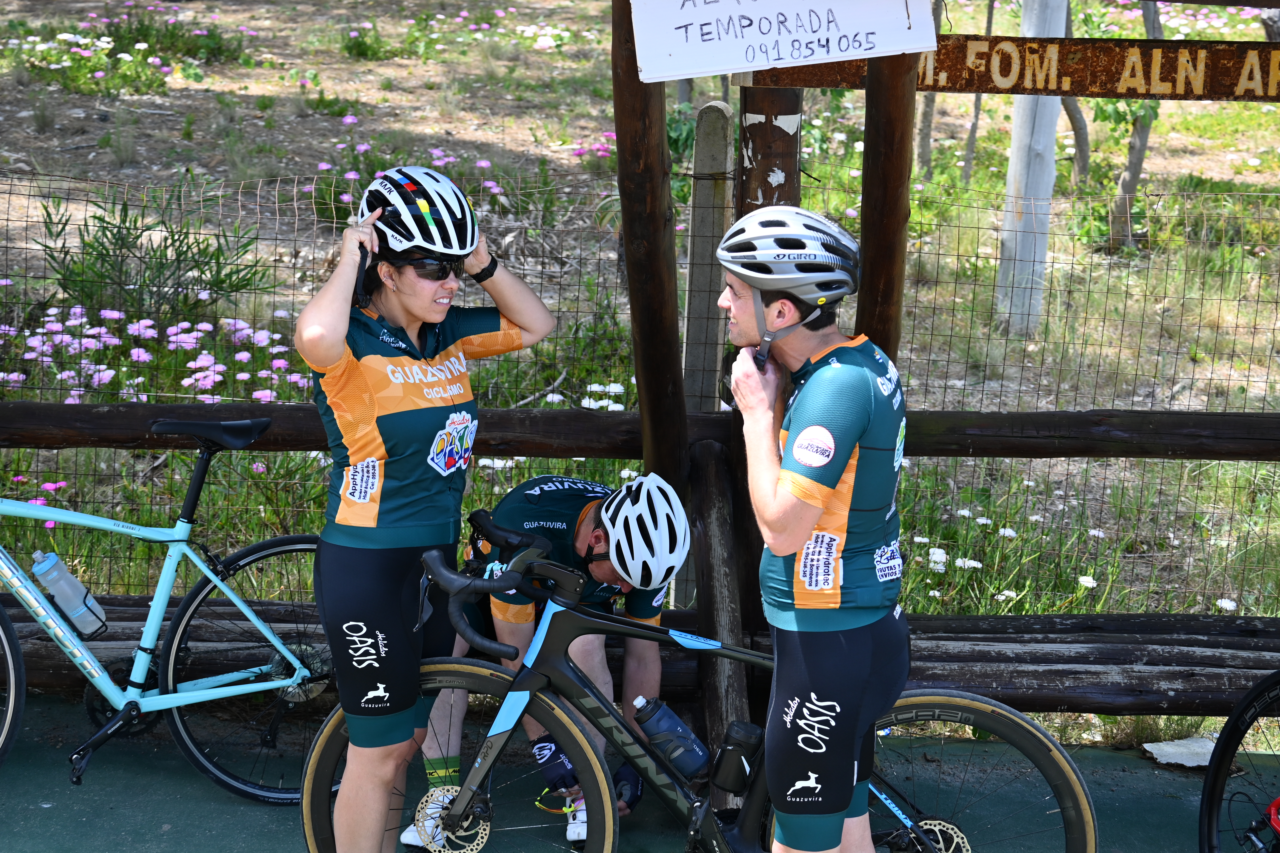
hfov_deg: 27.0
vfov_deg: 18.2
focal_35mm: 75
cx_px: 640
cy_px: 426
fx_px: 2666
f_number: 5
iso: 200
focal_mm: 50
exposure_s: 1/250
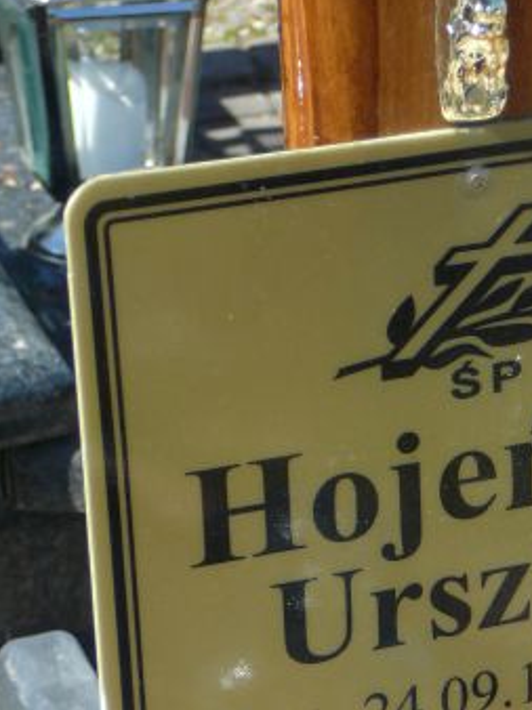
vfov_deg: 13.4
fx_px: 2996
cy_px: 611
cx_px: 488
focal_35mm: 146
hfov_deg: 10.1
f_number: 3.7
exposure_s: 1/400
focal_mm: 11.5
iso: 80
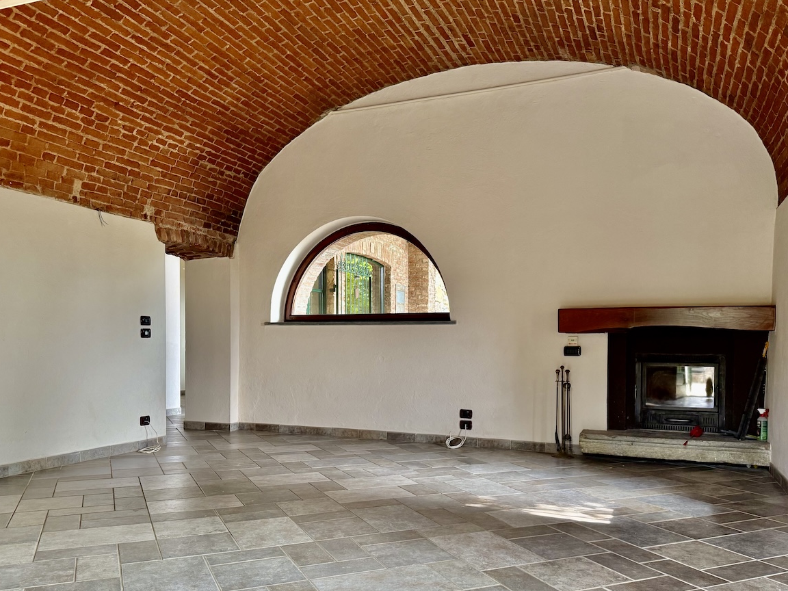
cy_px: 360
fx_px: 683
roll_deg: -0.4
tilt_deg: +0.4
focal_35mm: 30
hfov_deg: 60.0
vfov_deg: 46.5
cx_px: 406
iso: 200
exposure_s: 1/142
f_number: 1.78
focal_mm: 6.76
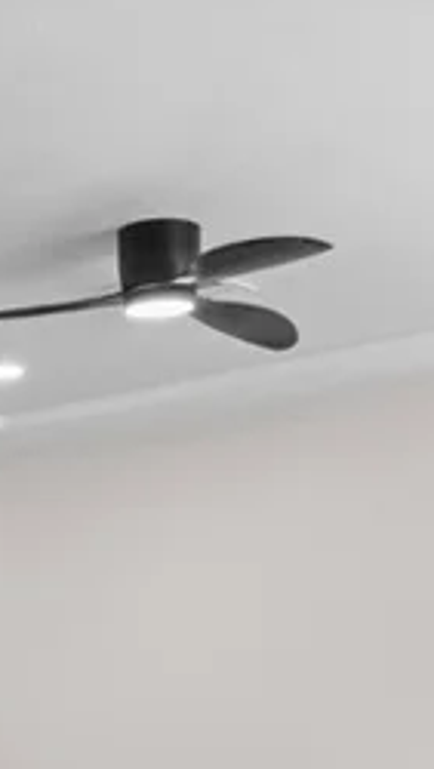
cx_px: -231
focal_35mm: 73
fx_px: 1490
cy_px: 715
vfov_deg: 27.7
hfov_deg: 15.2
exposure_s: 1/13
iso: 400
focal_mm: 17
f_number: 8
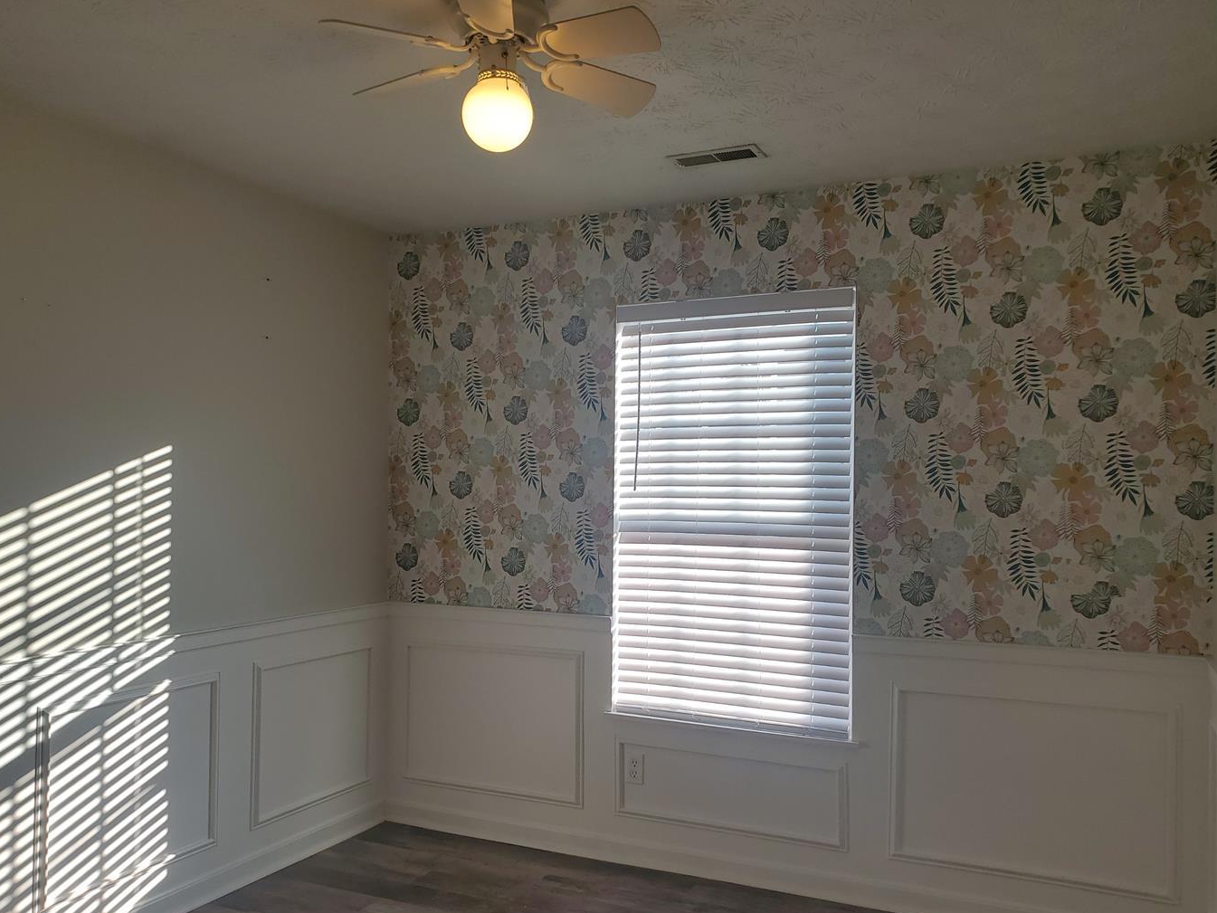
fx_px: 1020
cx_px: 596
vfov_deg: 48.2
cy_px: 494
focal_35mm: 29
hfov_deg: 61.7
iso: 50
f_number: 2.4
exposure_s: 1/256
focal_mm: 4.3
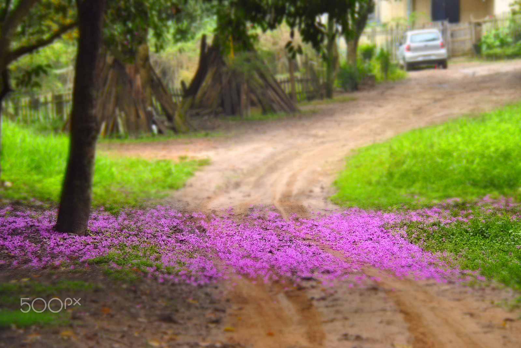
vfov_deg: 9.7
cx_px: 260
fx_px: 2065
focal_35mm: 142
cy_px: 174
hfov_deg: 14.4
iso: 200
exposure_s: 1/50
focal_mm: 95
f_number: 5.6
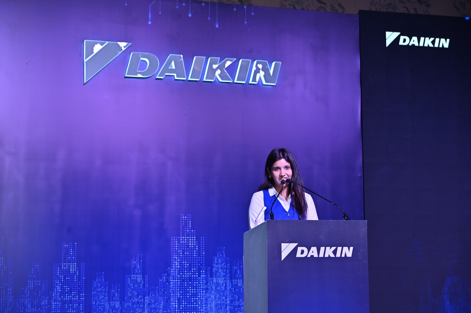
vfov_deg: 21.2
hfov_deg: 31.4
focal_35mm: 64
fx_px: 837
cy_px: 156
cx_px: 236
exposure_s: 1/125
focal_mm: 64
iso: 500
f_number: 4
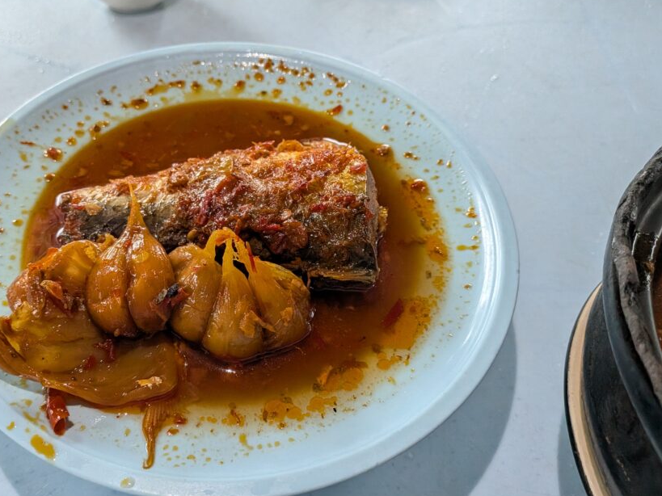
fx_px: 574
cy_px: 222
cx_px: 262
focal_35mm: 30
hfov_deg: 59.4
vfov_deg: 46.7
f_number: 1.7
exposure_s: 1/156
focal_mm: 4.53
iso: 981
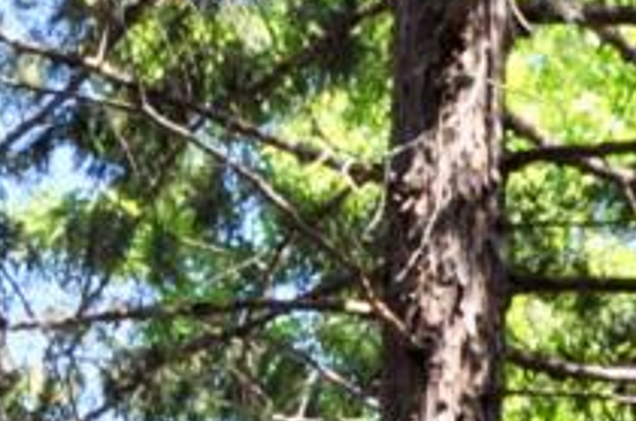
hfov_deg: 10.6
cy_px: 1367
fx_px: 3402
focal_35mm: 193
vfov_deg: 6.4
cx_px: 24
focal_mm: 18
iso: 200
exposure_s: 1/200
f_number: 7.1
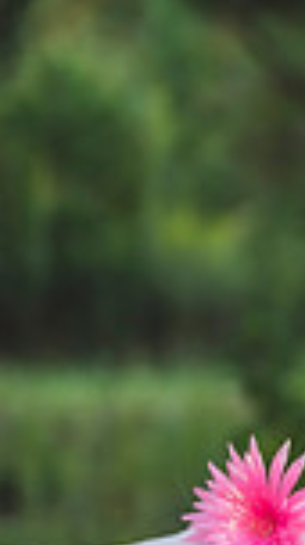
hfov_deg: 4.1
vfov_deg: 7.6
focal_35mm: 283
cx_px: 1053
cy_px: 426
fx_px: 4087
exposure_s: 1/160
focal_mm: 66
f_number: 2.8
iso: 100
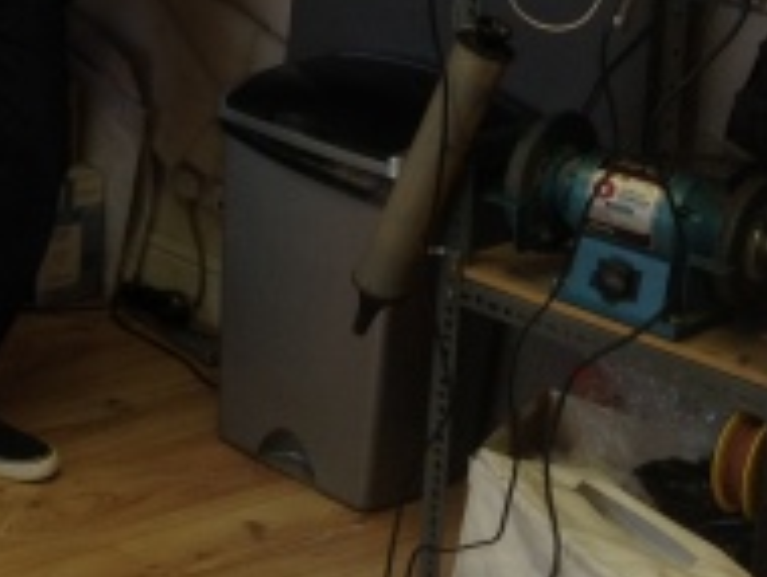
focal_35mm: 94
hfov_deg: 19.2
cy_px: -153
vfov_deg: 15.1
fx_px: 2085
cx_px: -234
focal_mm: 4.28
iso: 80
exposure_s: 1/24
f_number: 2.4
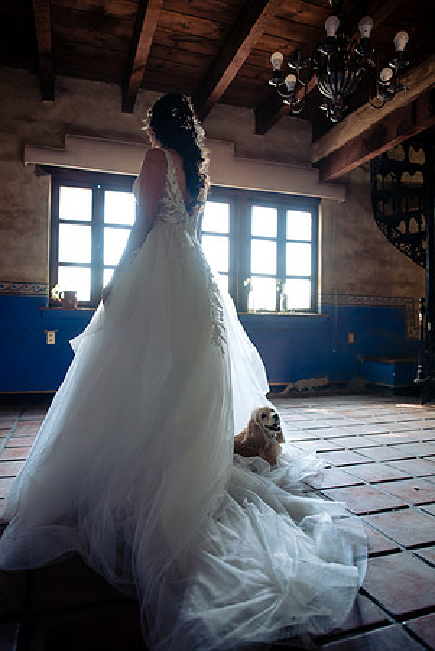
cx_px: 218
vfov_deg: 73.7
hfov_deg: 53.2
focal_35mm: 24
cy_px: 326
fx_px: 434
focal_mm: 24
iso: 800
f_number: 2.8
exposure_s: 1/100
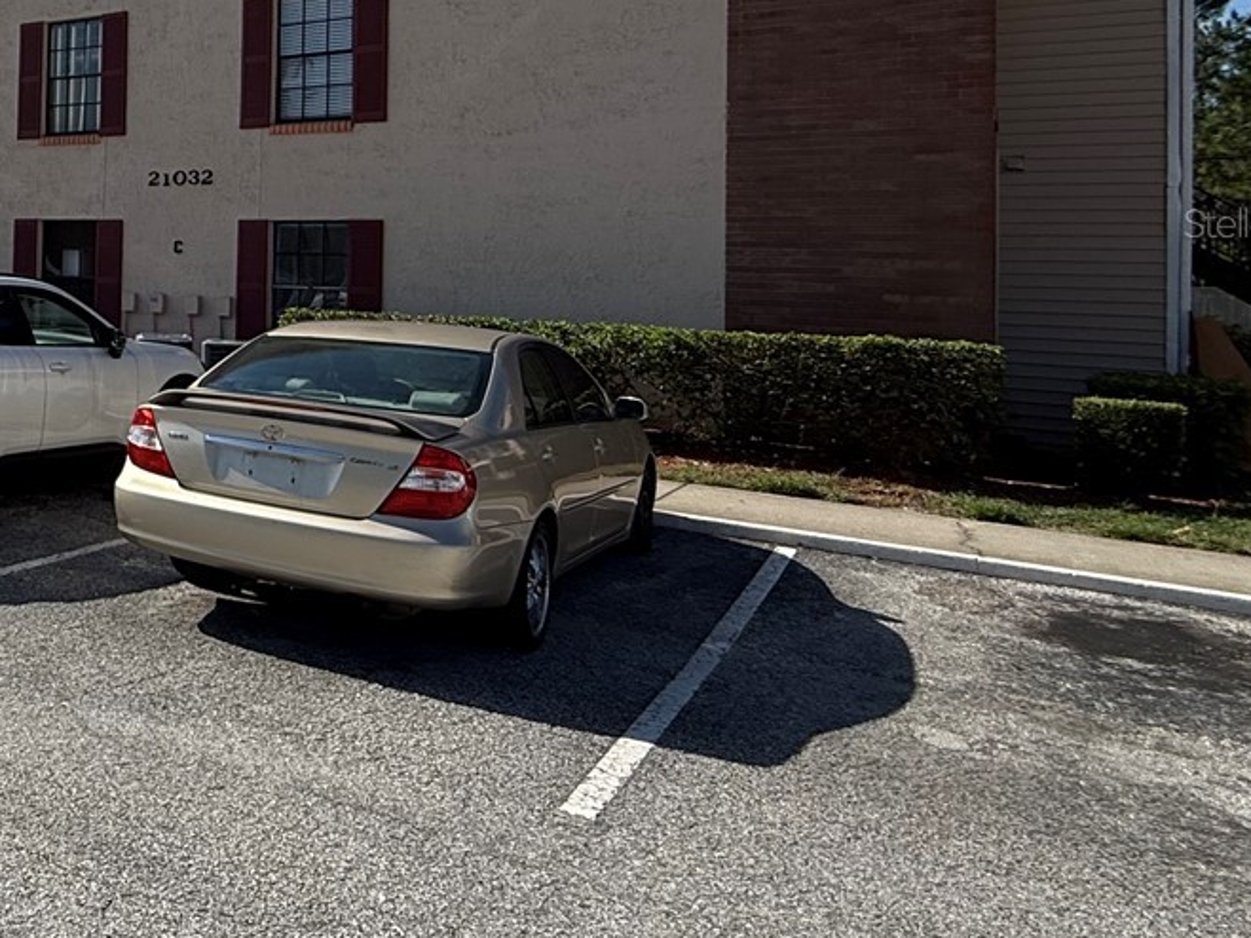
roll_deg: -1.9
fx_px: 1229
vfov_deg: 40.5
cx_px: -156
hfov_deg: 41.6
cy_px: 222
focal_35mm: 34
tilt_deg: +2.6
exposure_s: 1/2024
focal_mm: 2.22
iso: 50
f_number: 2.2
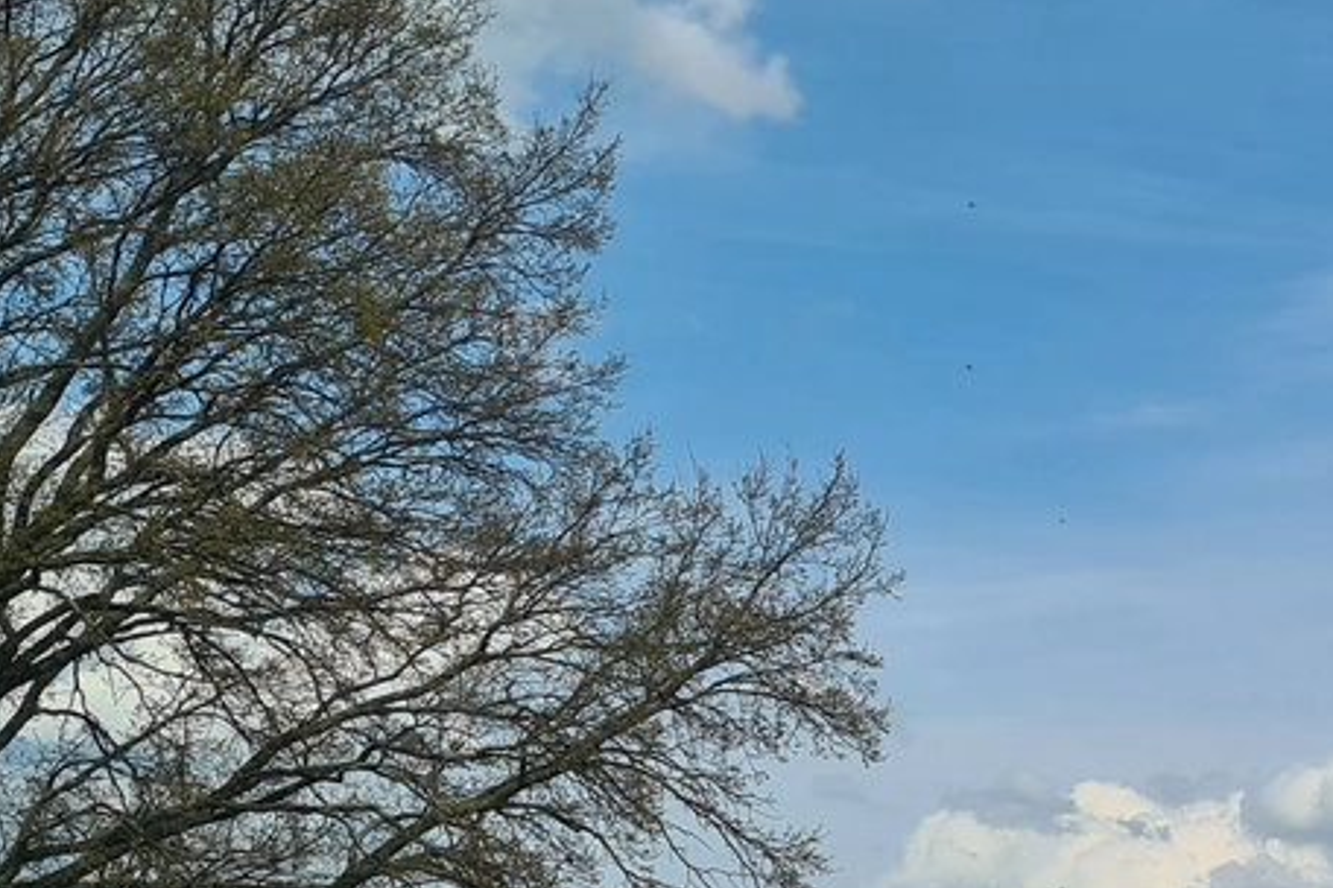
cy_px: 840
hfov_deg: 20.9
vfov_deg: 15.1
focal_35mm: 89
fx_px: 3295
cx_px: 1719
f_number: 1.8
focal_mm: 5.4
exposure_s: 1/3760
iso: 50
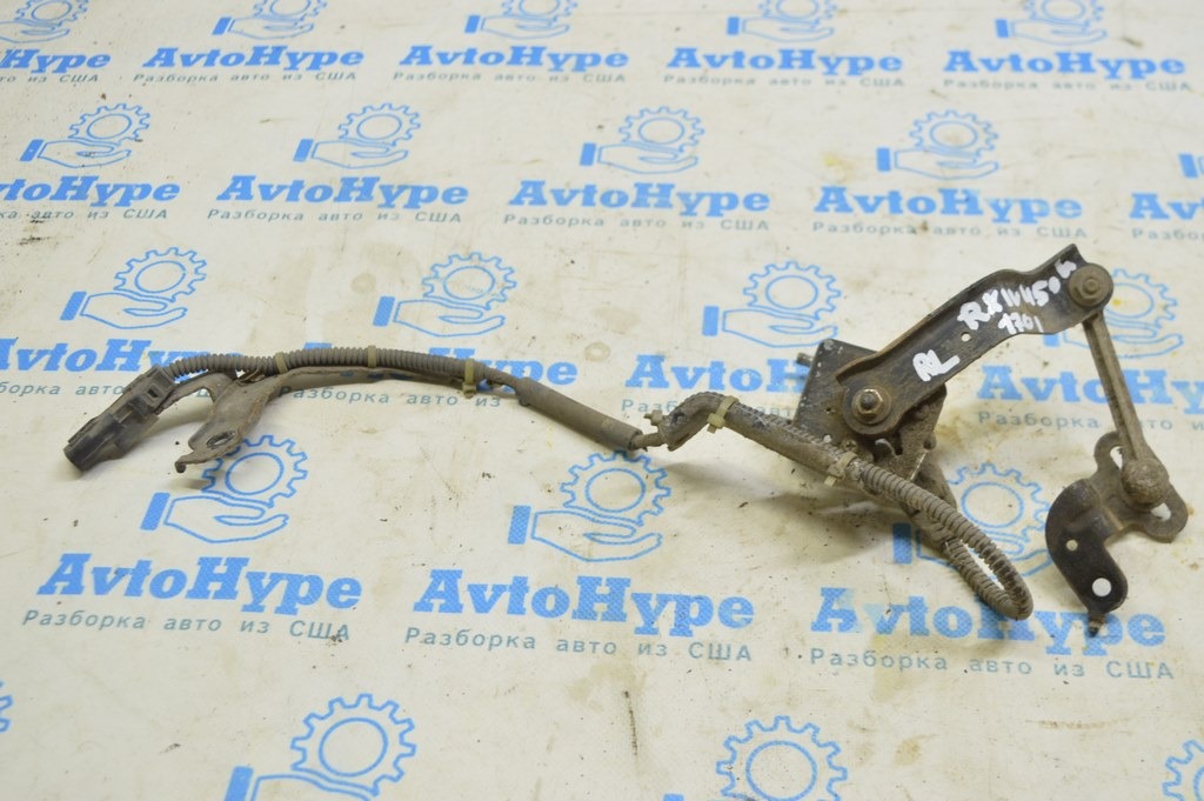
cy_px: 400
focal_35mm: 46
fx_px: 1554
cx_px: 602
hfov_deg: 42.4
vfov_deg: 28.9
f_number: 5.6
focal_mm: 31
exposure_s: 1/20
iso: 400
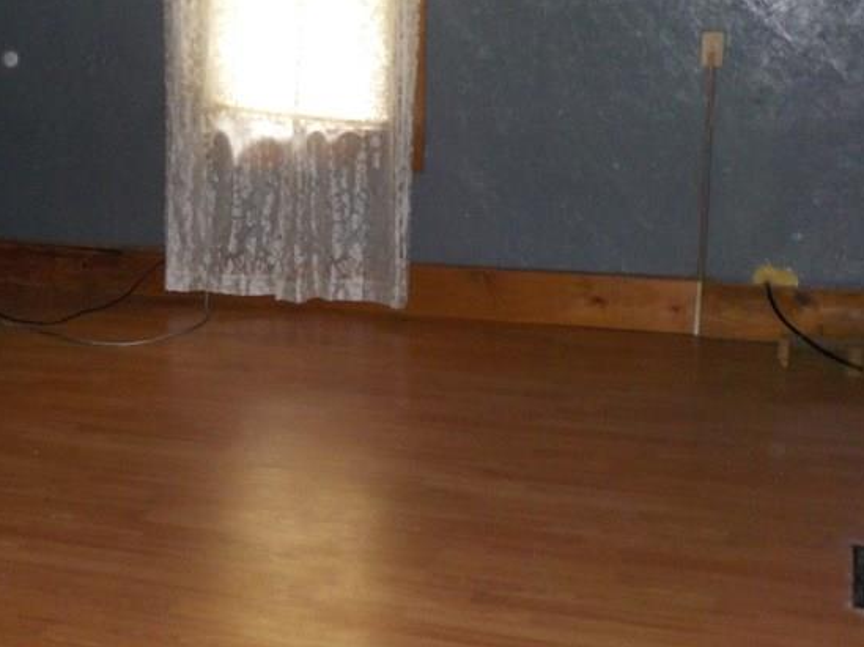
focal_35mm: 56
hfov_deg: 33.8
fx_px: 1397
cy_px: 271
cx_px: 244
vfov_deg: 26.0
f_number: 3.3
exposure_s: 1/30
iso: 400
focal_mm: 4.1
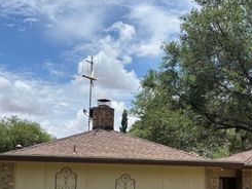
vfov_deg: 27.0
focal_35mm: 53
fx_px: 386
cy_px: 149
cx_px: 141
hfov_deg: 36.1
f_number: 1.6
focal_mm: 5.96
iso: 50
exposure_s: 1/4082
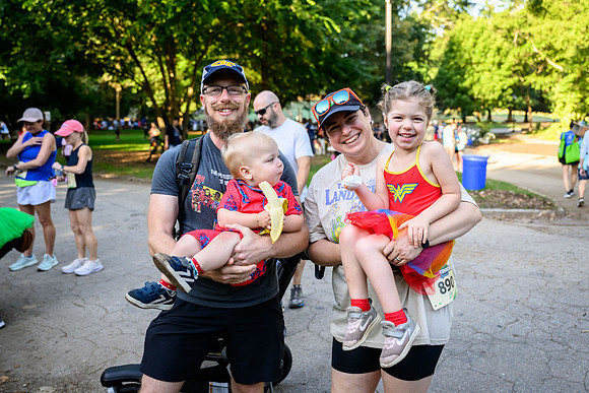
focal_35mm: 32
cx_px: 323
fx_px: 521
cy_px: 177
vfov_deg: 41.3
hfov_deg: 58.8
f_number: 2.8
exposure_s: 1/400
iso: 220
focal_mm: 29
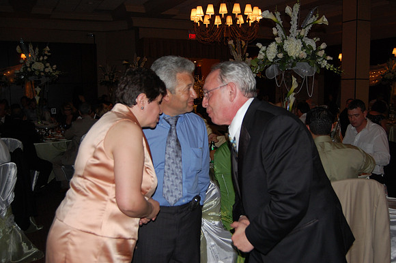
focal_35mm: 36
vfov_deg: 36.8
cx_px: 198
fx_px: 396
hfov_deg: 53.2
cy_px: 132
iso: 400
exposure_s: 1/60
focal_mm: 24
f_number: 4
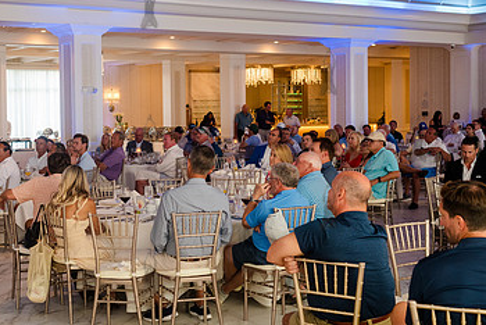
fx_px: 784
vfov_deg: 23.4
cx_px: 149
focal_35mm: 58
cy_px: 138
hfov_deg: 34.0
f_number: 4
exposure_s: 1/200
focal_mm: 35
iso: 1600
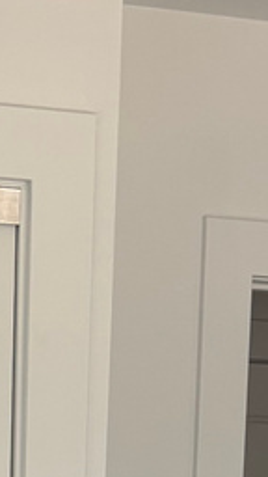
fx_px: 2148
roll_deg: -2.3
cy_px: 1042
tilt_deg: -11.7
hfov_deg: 7.1
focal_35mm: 170
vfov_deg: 11.1
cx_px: 47
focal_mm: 5.96
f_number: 1.6
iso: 50
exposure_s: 1/425
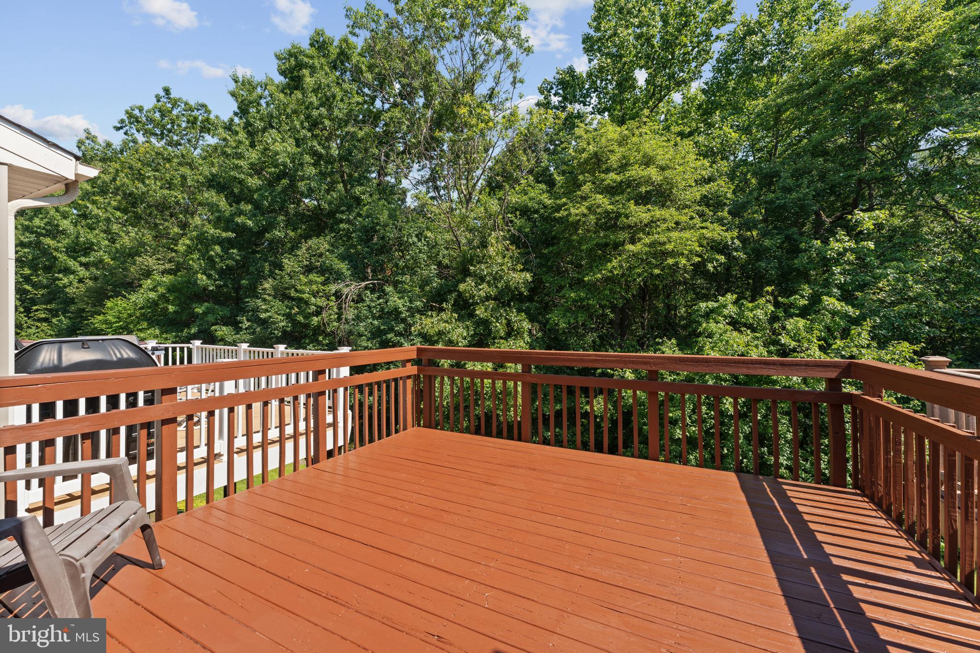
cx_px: 490
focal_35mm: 14
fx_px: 381
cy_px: 326
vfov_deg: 81.2
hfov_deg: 104.3
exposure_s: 1/100
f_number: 8
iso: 100
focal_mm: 14
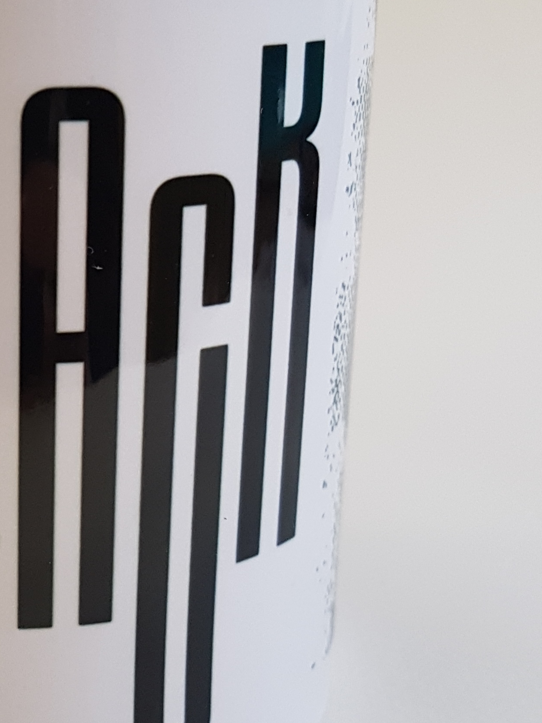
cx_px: -12
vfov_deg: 30.7
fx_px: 1315
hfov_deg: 22.3
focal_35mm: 63
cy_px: 298
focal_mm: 4.2
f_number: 1.7
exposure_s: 1/25
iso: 200
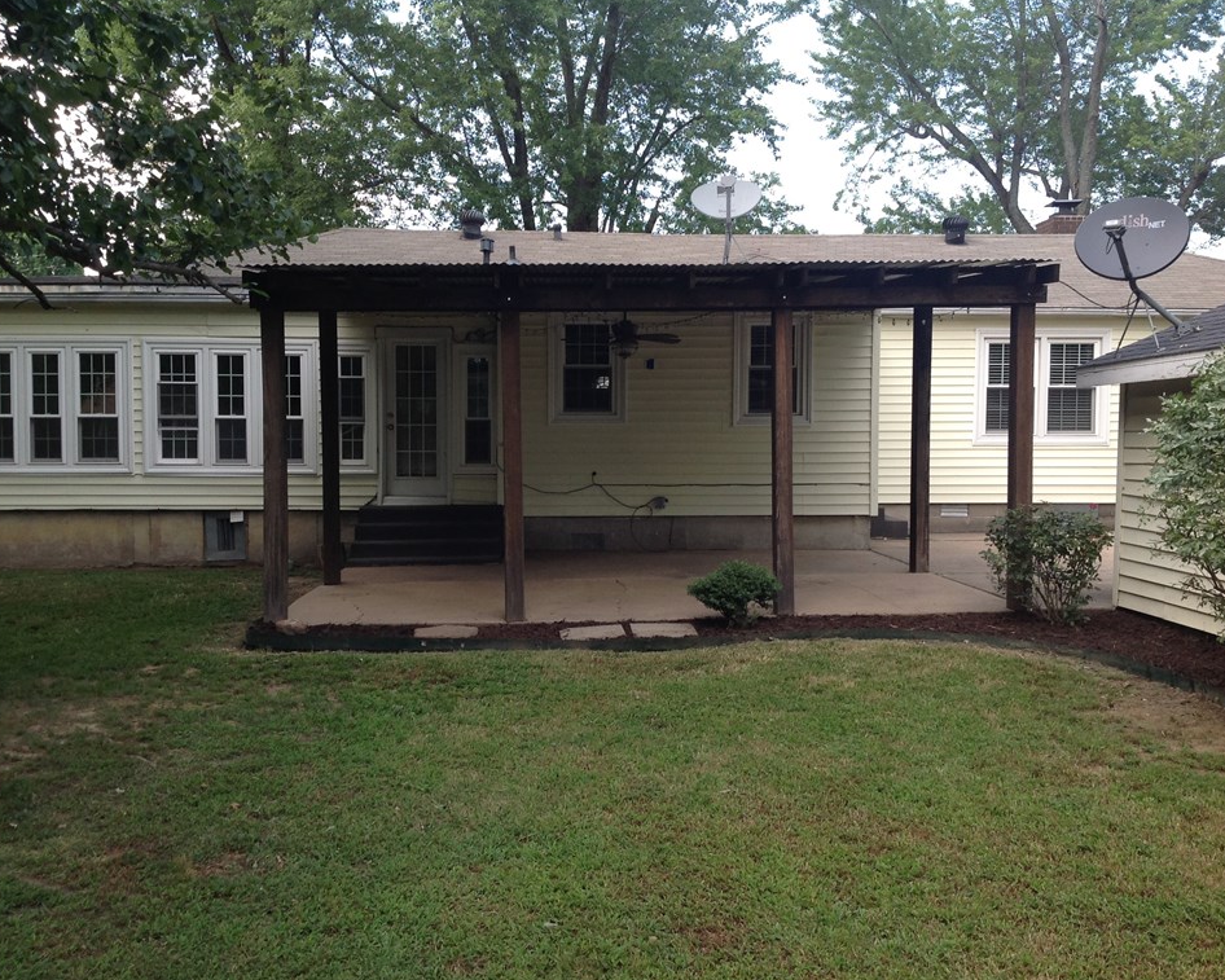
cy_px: 492
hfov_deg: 49.1
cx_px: 603
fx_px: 1342
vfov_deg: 40.1
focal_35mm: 37
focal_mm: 4.28
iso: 50
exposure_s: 1/132
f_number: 2.4
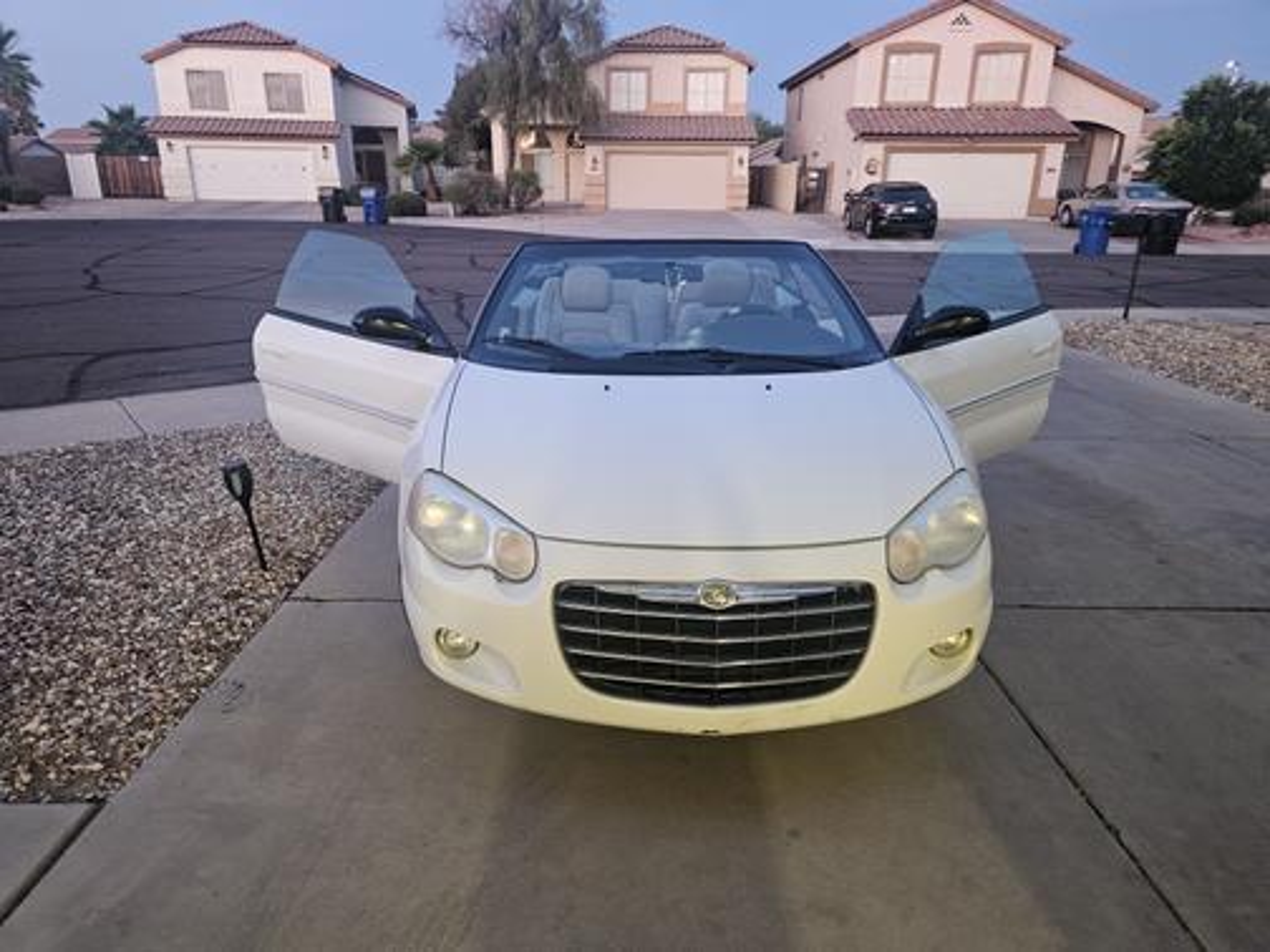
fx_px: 844
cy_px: 476
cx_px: 635
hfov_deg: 73.9
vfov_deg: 58.9
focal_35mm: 23
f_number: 1.7
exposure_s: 1/40
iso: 640
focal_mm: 6.3
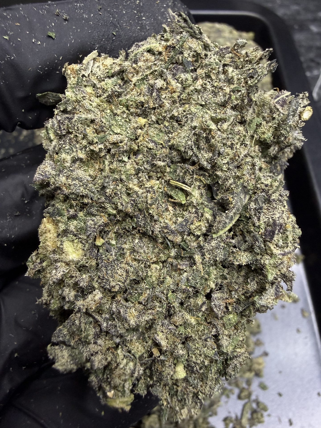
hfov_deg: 56.8
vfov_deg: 71.6
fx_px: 297
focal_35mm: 24
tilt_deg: -60.9
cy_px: 214
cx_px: 160
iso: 250
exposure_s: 1/47
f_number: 2.2
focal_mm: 2.22
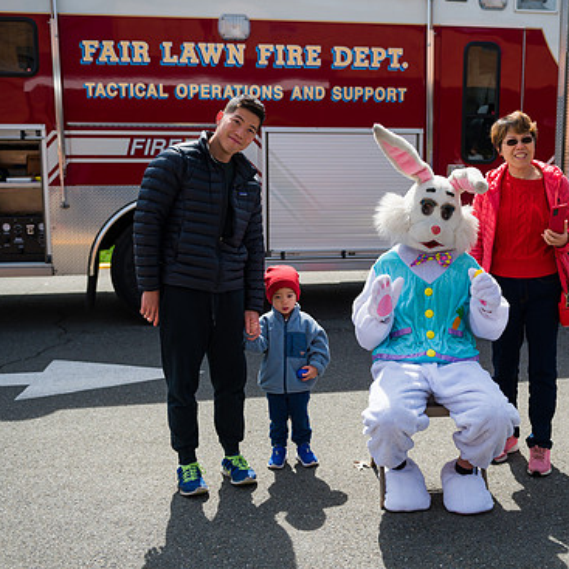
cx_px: 346
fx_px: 800
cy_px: 284
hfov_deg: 39.0
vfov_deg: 39.2
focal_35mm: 43
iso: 200
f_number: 4
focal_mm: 32
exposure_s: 1/3200
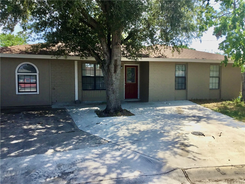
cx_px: 122
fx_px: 219
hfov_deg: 58.4
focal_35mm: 31
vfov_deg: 45.4
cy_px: 92
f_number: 2.4
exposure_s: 1/715
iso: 25
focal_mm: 3.3
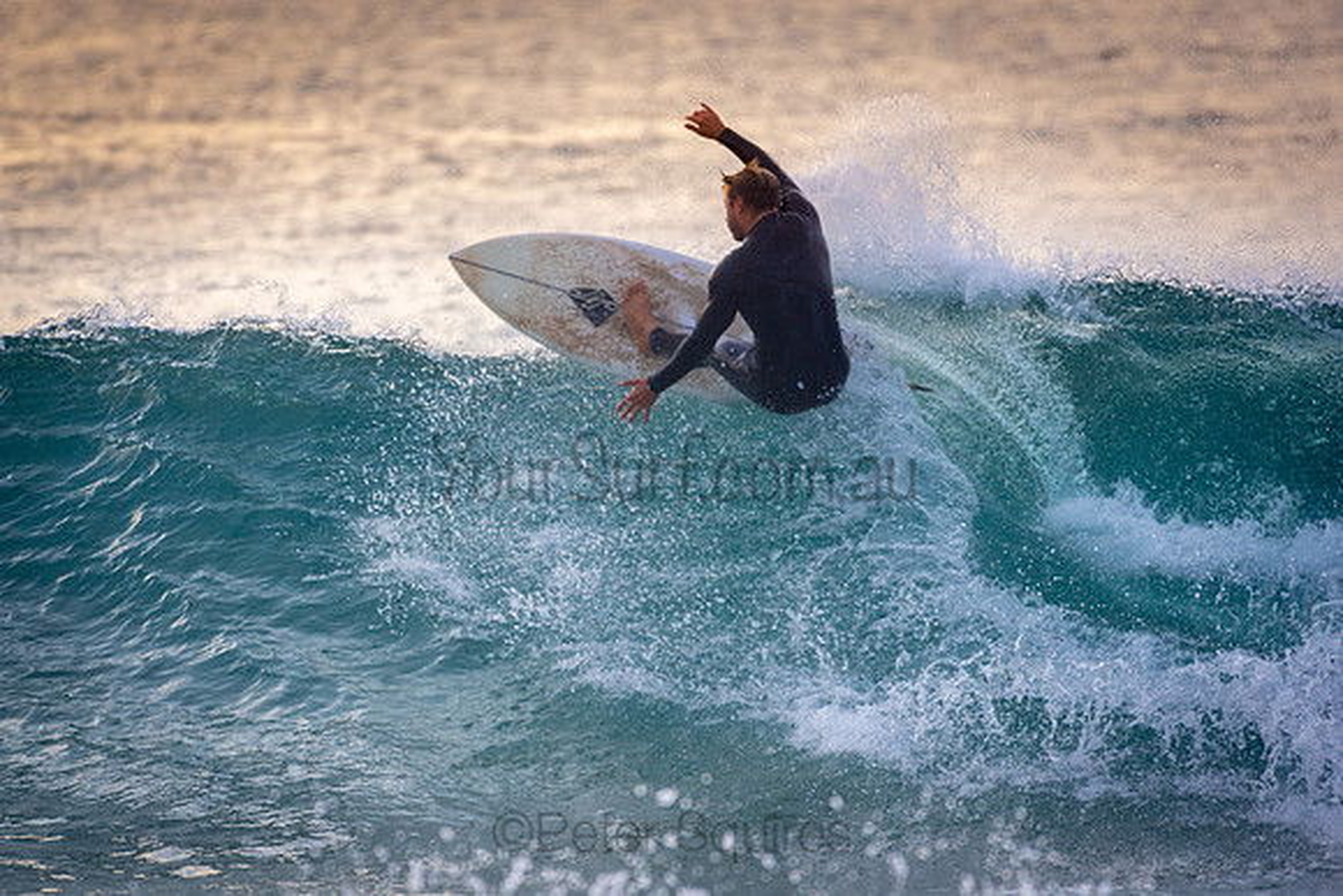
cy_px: 448
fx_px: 27984
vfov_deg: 1.8
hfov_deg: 2.7
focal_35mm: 750
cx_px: 672
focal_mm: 500
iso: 450
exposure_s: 1/640
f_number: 5.6
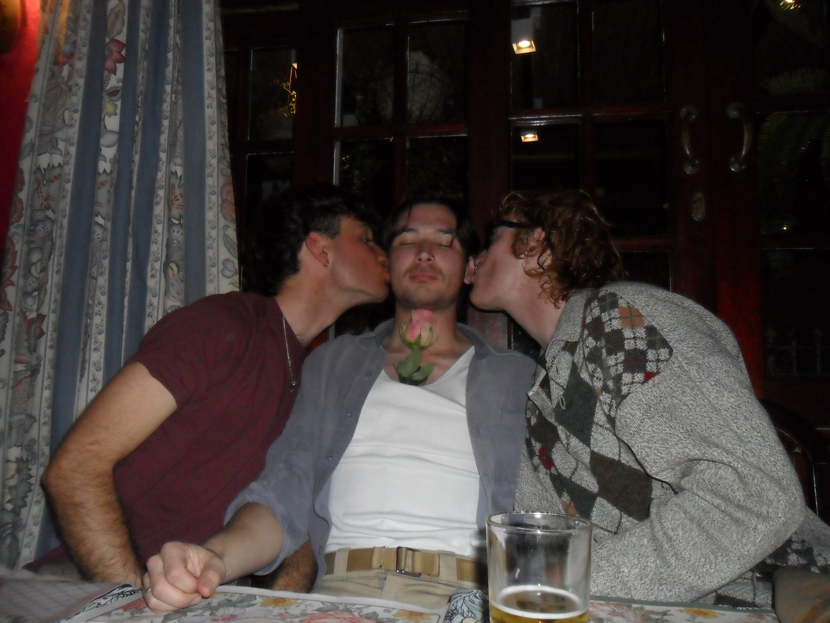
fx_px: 647
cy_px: 312
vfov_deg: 51.4
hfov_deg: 65.3
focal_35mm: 27
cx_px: 415
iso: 400
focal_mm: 4.9
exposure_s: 1/45
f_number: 3.5
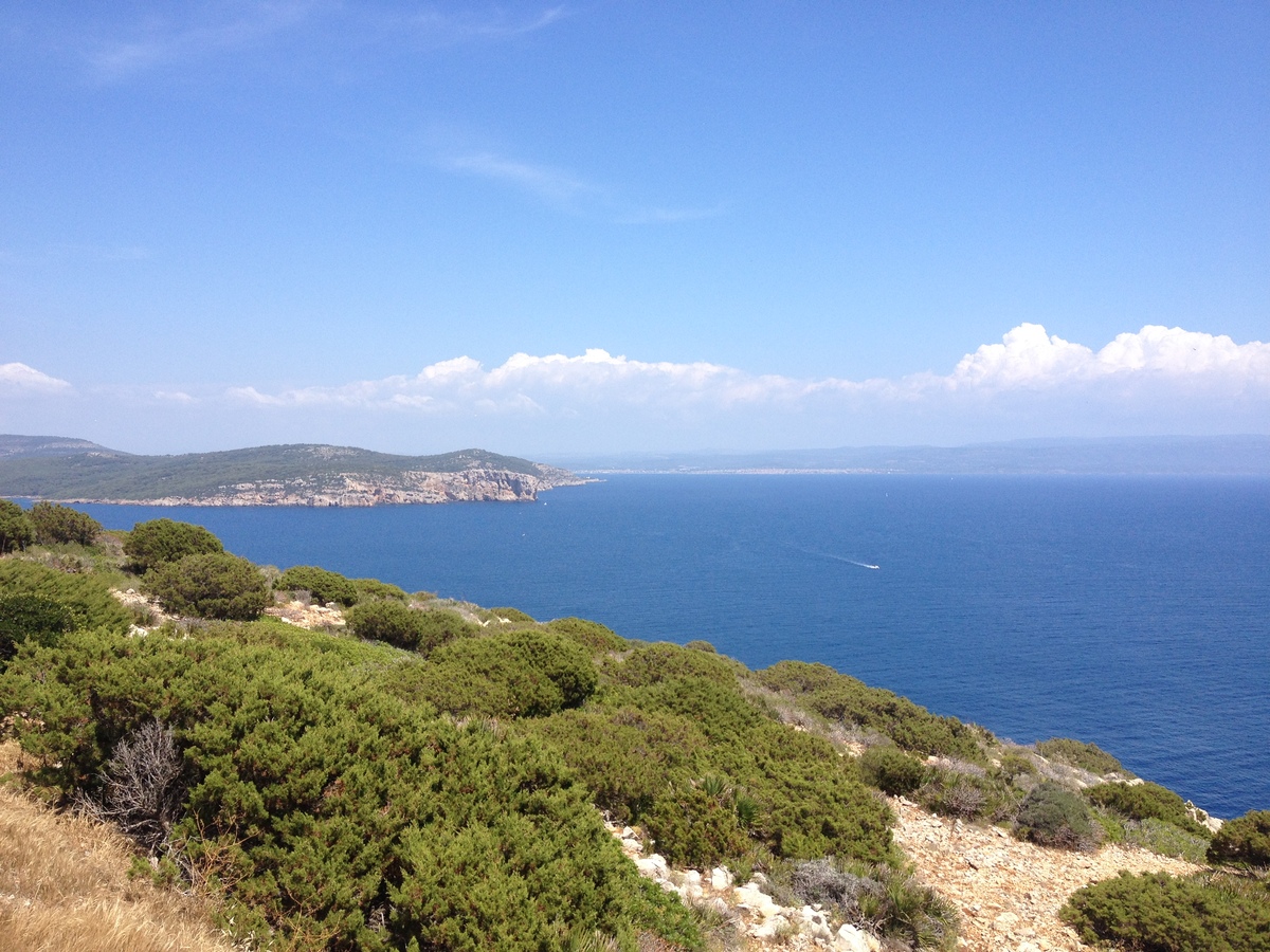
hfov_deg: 52.6
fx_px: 1284
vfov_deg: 40.7
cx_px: 635
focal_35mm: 35
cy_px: 476
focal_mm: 4.28
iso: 50
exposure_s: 1/1534
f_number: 2.4
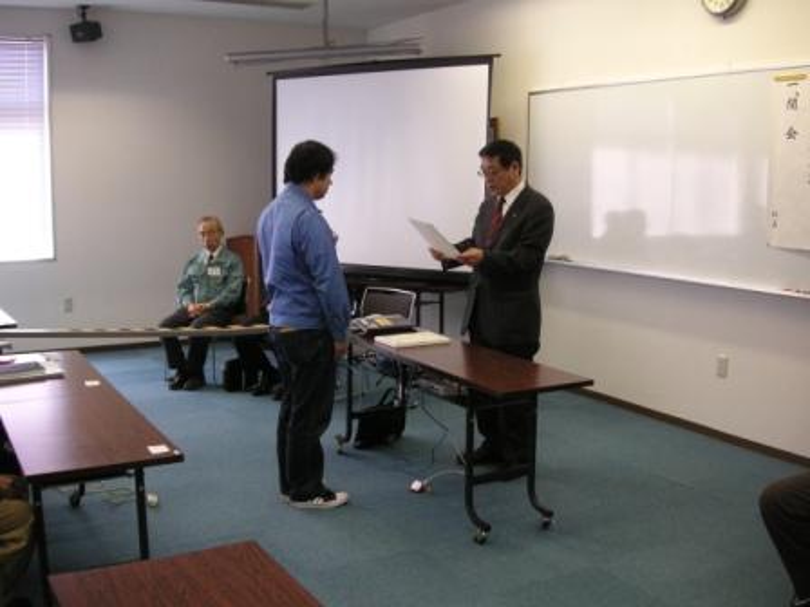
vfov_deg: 38.7
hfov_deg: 50.1
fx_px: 866
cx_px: 405
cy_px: 304
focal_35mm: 37
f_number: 2.8
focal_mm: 6.1
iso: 125
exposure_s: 1/45
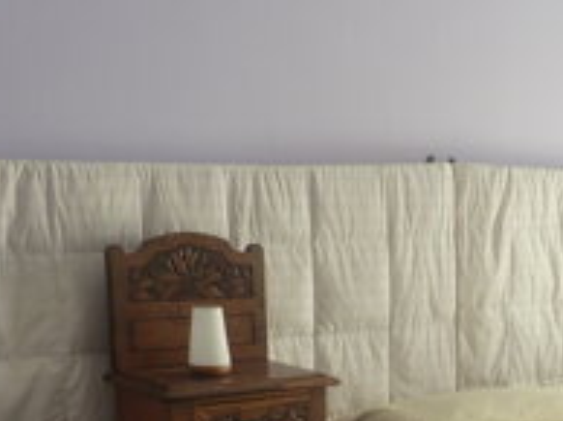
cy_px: 560
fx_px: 1218
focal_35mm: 75
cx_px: 482
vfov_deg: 18.2
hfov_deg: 25.4
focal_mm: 4.1
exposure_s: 1/40
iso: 125
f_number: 3.3
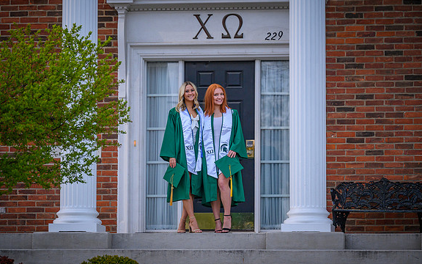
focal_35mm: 177
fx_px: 2036
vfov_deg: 7.4
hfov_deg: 11.8
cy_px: 131
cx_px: 210
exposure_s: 1/320
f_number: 2.8
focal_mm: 160
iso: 640
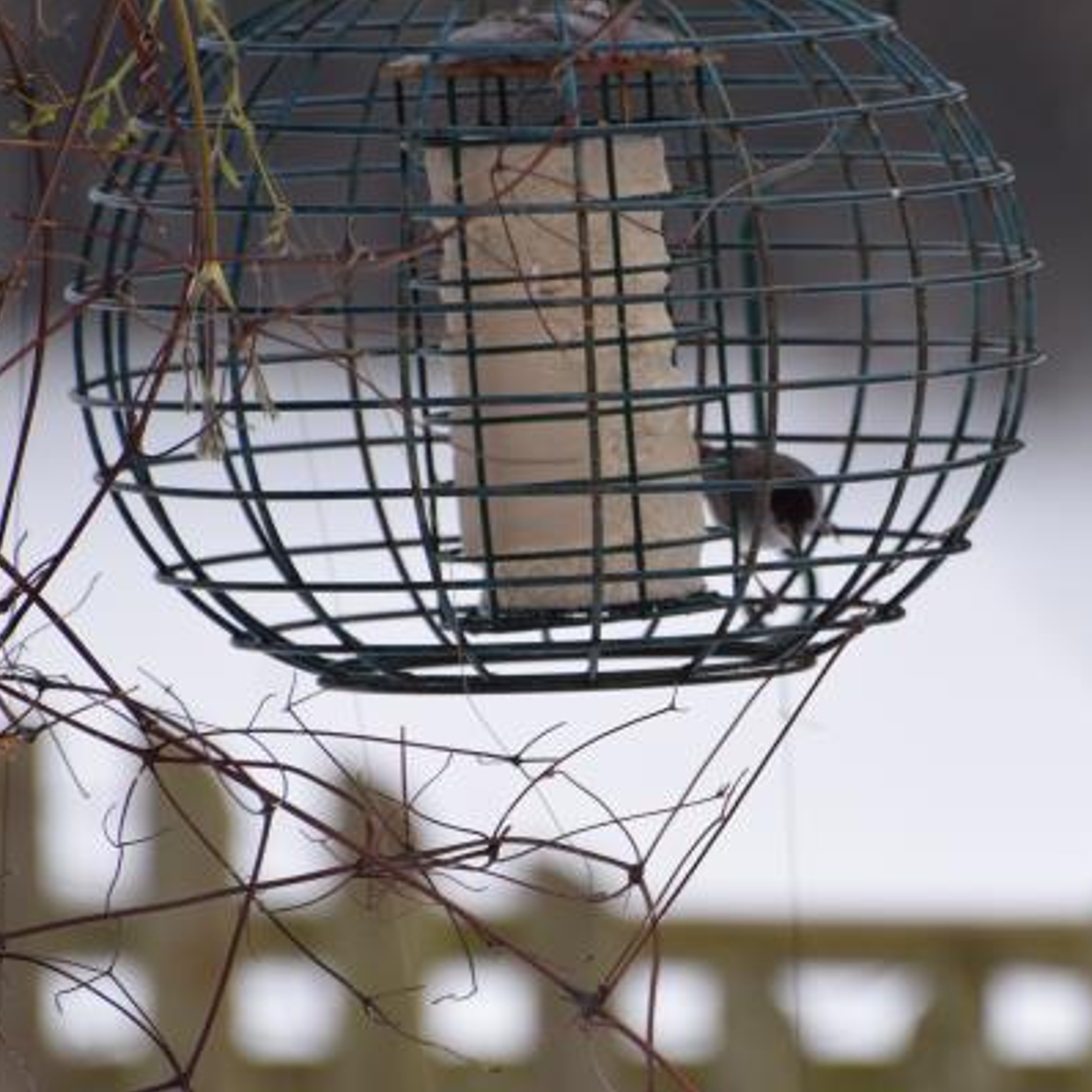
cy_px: 546
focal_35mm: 577
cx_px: 807
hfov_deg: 3.0
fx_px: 20593
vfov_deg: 3.0
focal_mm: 300
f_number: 6.3
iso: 200
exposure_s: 1/640
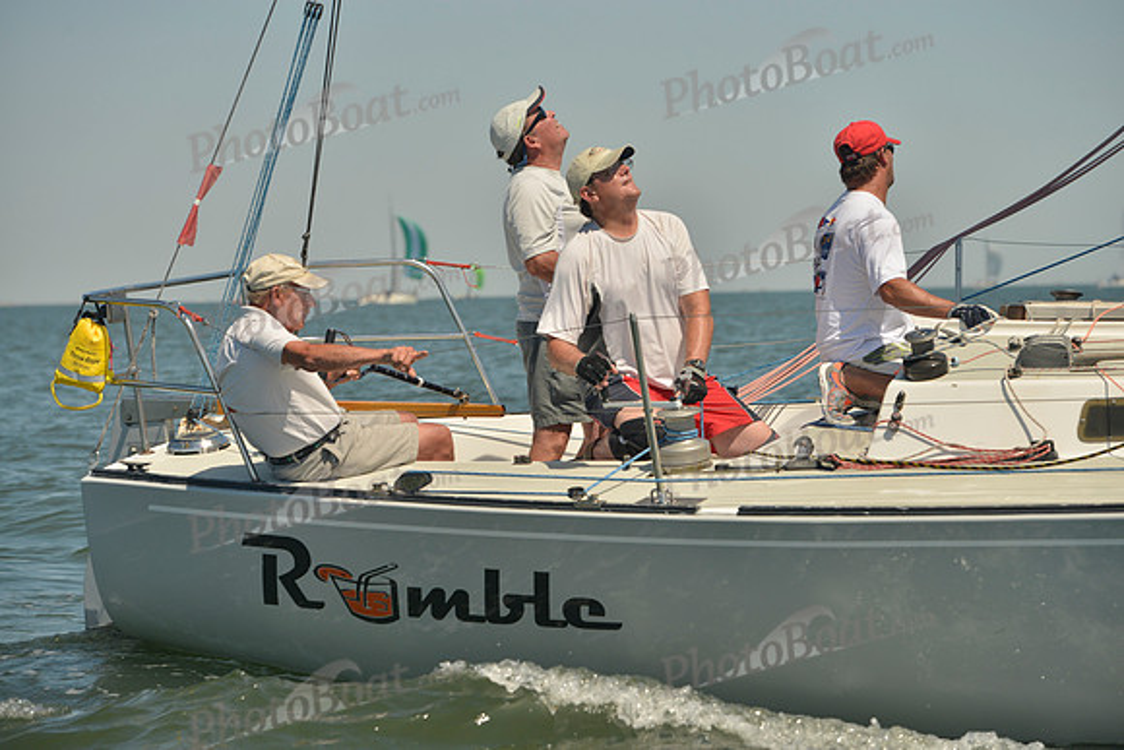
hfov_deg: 15.2
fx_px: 4216
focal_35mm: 135
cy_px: 375
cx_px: 562
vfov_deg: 10.2
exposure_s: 1/800
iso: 200
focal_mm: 135
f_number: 6.3
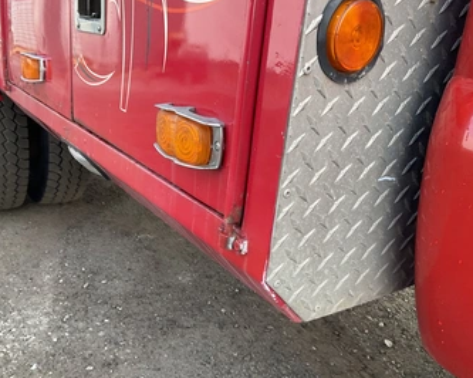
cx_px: 213
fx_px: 476
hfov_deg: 52.8
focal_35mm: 34
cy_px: 200
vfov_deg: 43.3
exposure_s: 1/122
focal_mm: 3
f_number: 1.8
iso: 32
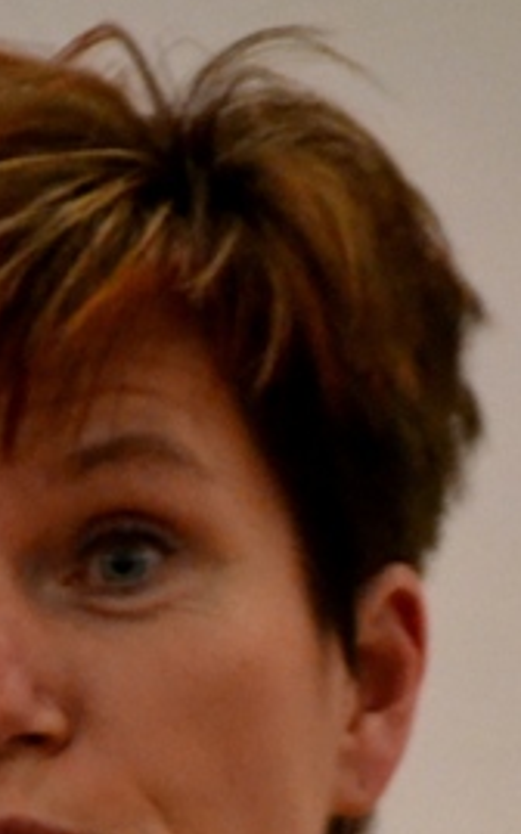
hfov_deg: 1.6
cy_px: 1417
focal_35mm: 845
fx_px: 19206
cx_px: 104
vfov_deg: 2.5
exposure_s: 1/80
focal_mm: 145
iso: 3200
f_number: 5
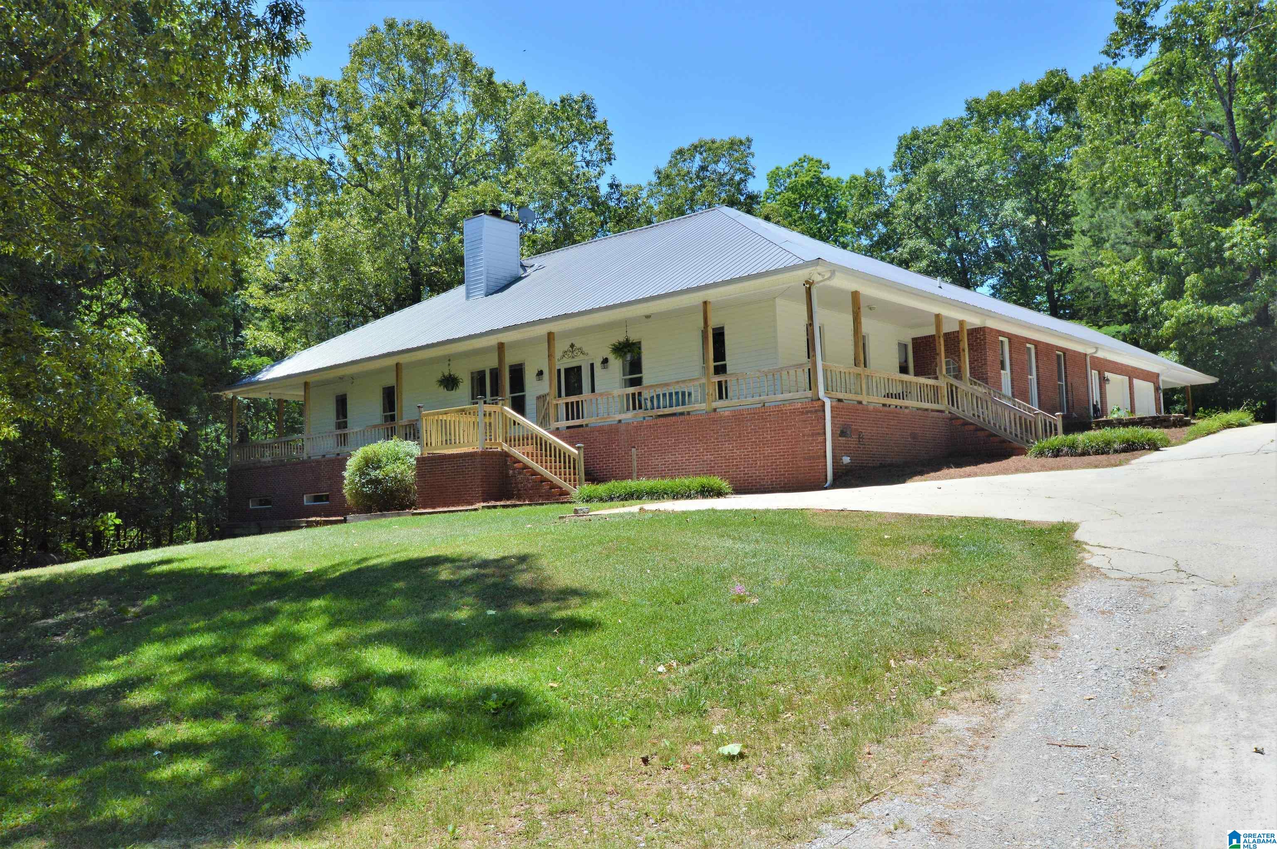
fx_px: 1063
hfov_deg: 62.0
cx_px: 638
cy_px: 424
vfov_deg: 43.5
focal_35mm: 30
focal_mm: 20
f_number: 11
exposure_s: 1/500
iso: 400
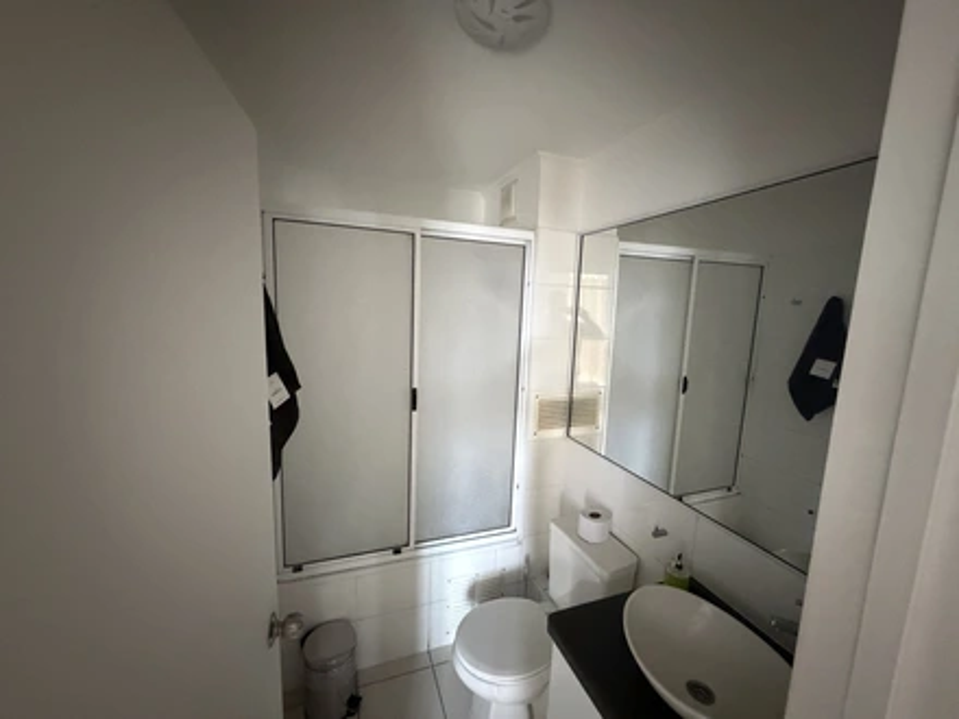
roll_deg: -2.5
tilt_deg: -7.9
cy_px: 360
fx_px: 388
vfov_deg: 85.7
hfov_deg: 102.1
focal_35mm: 14
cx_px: 480
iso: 1250
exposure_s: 1/51
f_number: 2.2
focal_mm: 2.22
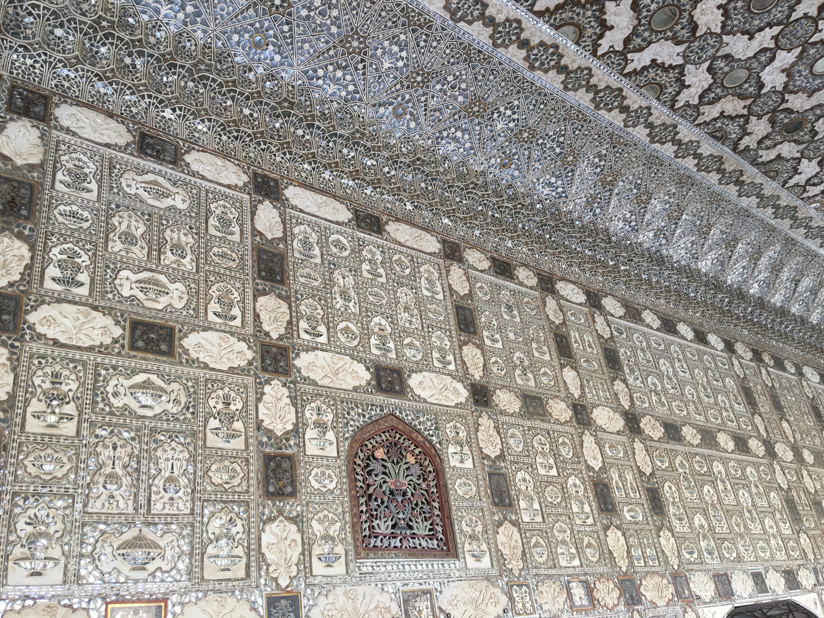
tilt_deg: +28.8
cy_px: 309
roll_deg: +9.1
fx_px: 690
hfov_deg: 61.7
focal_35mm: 29
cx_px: 412
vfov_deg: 48.2
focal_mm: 4.15
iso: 25
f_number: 2.2
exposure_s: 1/100
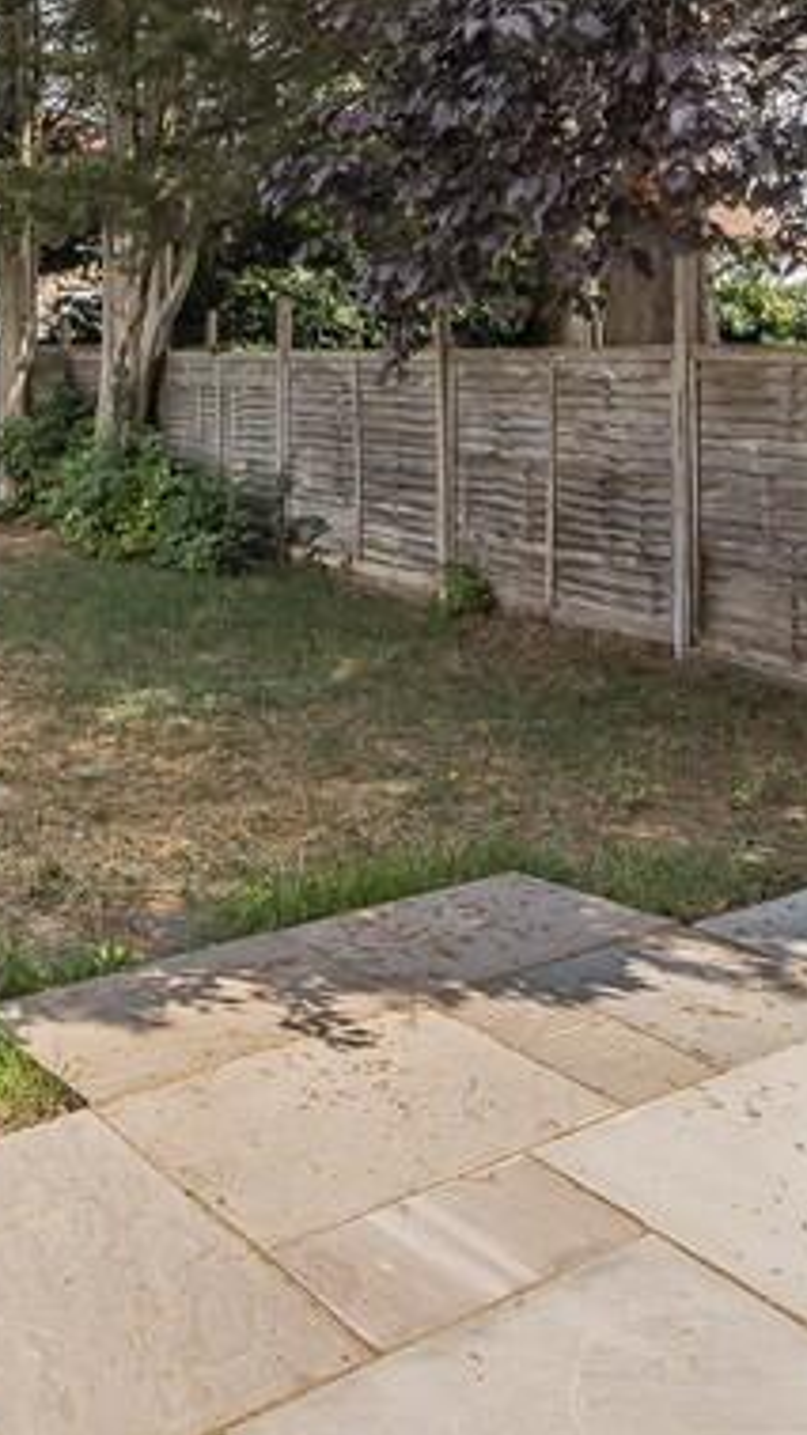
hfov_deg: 32.7
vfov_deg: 57.0
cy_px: 498
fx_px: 1294
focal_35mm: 34
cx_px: 64
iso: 320
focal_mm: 12
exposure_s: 1/500
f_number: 9
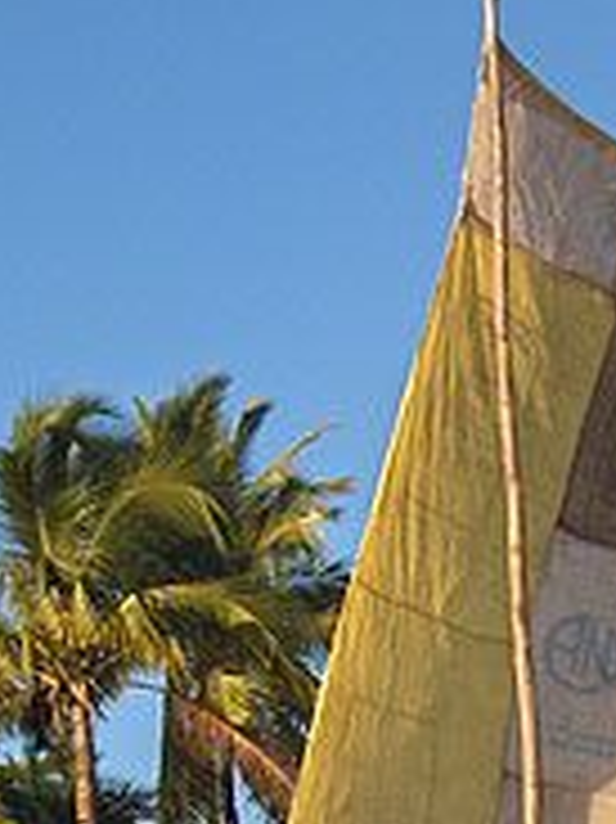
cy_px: 919
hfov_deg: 13.2
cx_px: 558
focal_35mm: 111
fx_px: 2637
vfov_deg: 17.1
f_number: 4.8
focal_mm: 8
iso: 100
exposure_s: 1/270
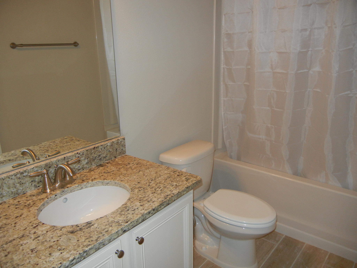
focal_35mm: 30
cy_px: 134
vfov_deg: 46.8
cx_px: 178
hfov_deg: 60.0
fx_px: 309
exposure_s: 1/30
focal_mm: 5.4
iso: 200
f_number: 3.5
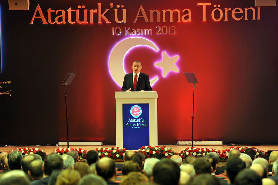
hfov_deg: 18.6
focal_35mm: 110
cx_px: 139
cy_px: 92
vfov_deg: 12.4
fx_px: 849
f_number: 3.2
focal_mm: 110
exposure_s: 1/80
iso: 2000
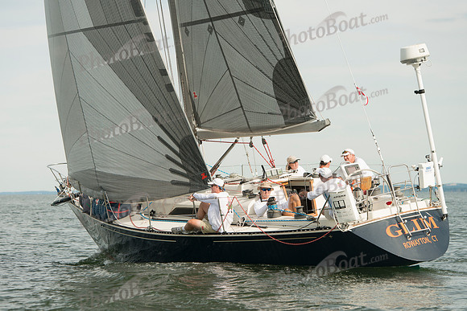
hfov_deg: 14.6
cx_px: 223
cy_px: 155
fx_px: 1821
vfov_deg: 9.8
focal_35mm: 140
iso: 200
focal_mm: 130
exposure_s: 1/1250
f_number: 5.6
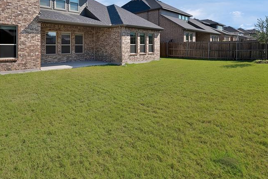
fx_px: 142
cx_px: 111
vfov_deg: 60.8
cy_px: 43
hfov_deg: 86.1
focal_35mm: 19
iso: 640
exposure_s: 1/500
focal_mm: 12
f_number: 9
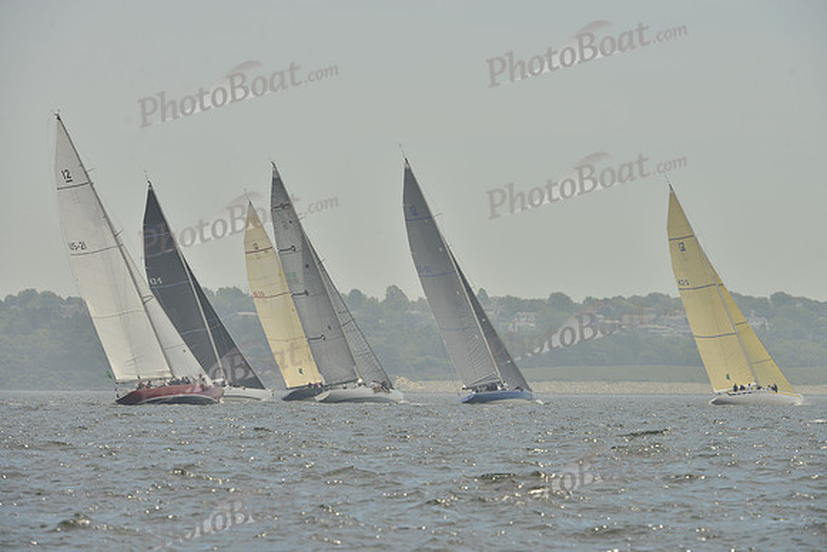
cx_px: 414
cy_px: 276
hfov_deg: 7.4
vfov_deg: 4.9
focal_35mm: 280
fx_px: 6433
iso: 280
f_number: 11
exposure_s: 1/800
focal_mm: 280
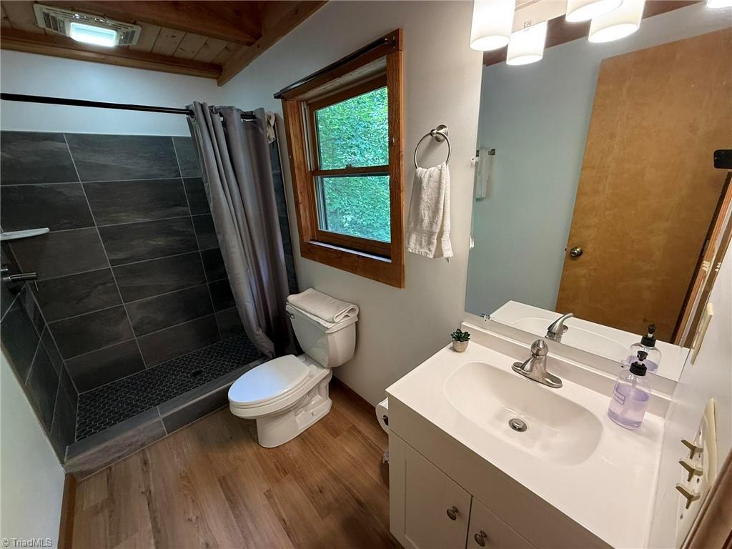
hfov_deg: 102.1
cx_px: 366
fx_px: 296
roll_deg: +0.6
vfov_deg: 85.7
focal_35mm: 14
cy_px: 274
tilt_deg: -18.7
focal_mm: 2.22
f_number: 2.2
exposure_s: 1/99
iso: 125
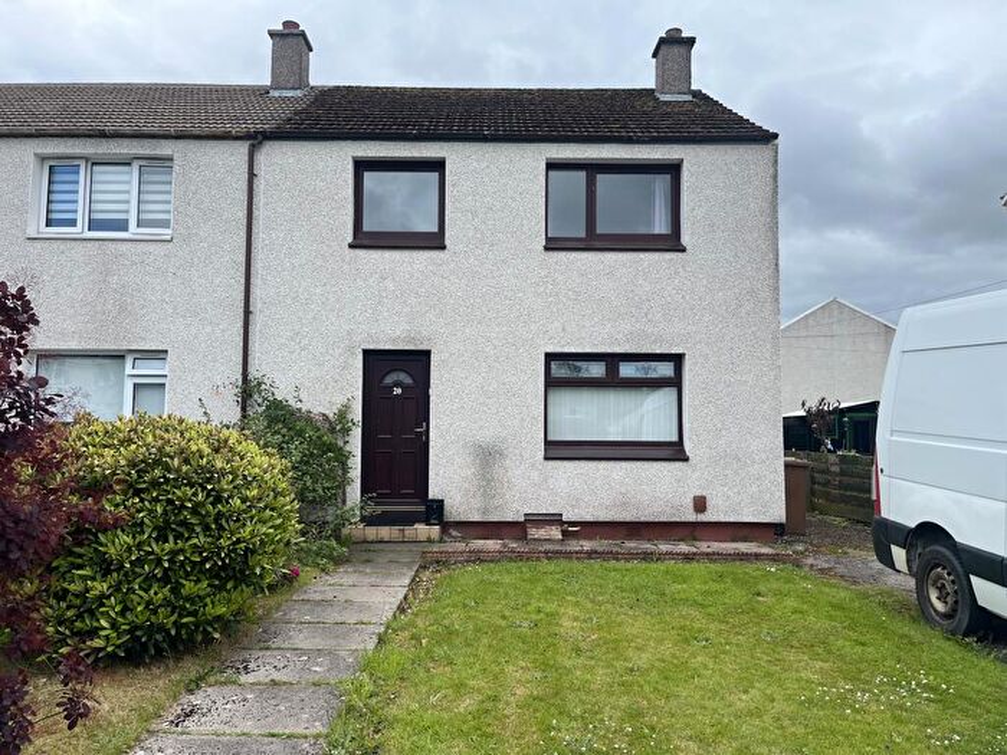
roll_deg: +0.1
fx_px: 756
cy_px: 378
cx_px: 504
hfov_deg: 67.3
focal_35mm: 26
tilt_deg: +3.7
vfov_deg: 53.1
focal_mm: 5.1
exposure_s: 1/2309
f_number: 1.6
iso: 50
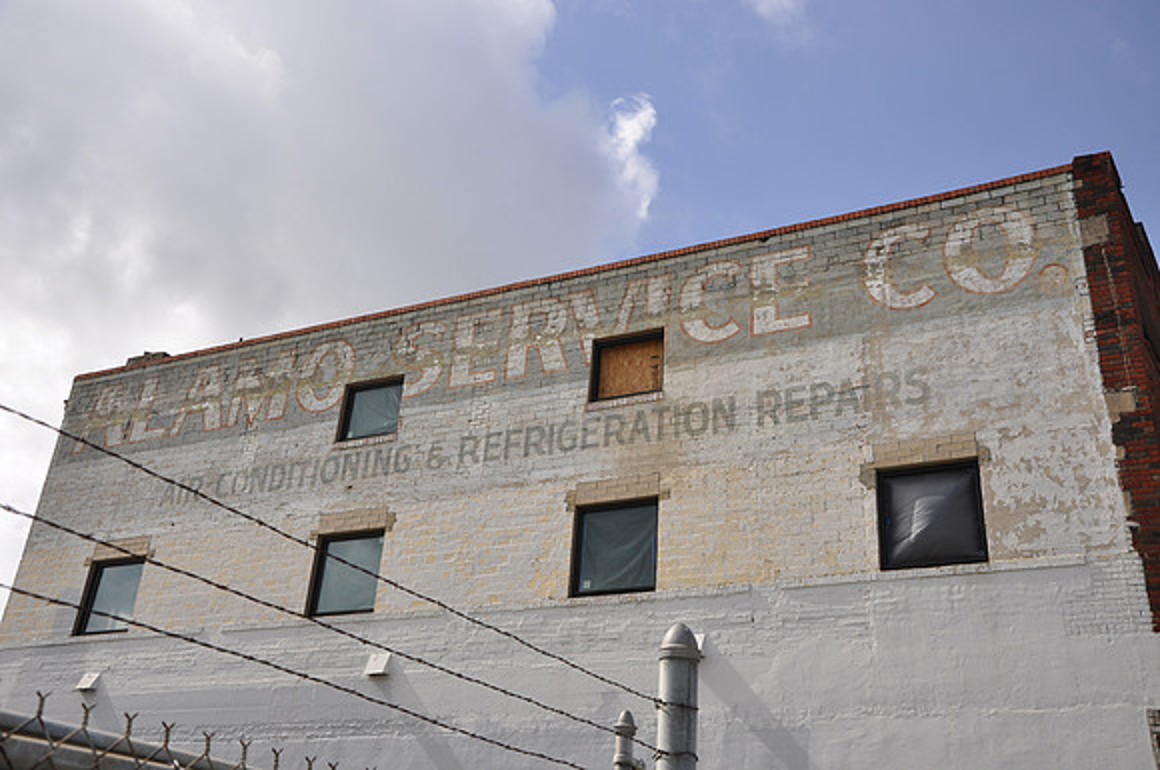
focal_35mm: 36
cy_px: 385
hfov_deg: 53.2
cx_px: 580
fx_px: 1158
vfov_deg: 36.8
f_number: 7.1
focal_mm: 24
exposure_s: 1/200
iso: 200
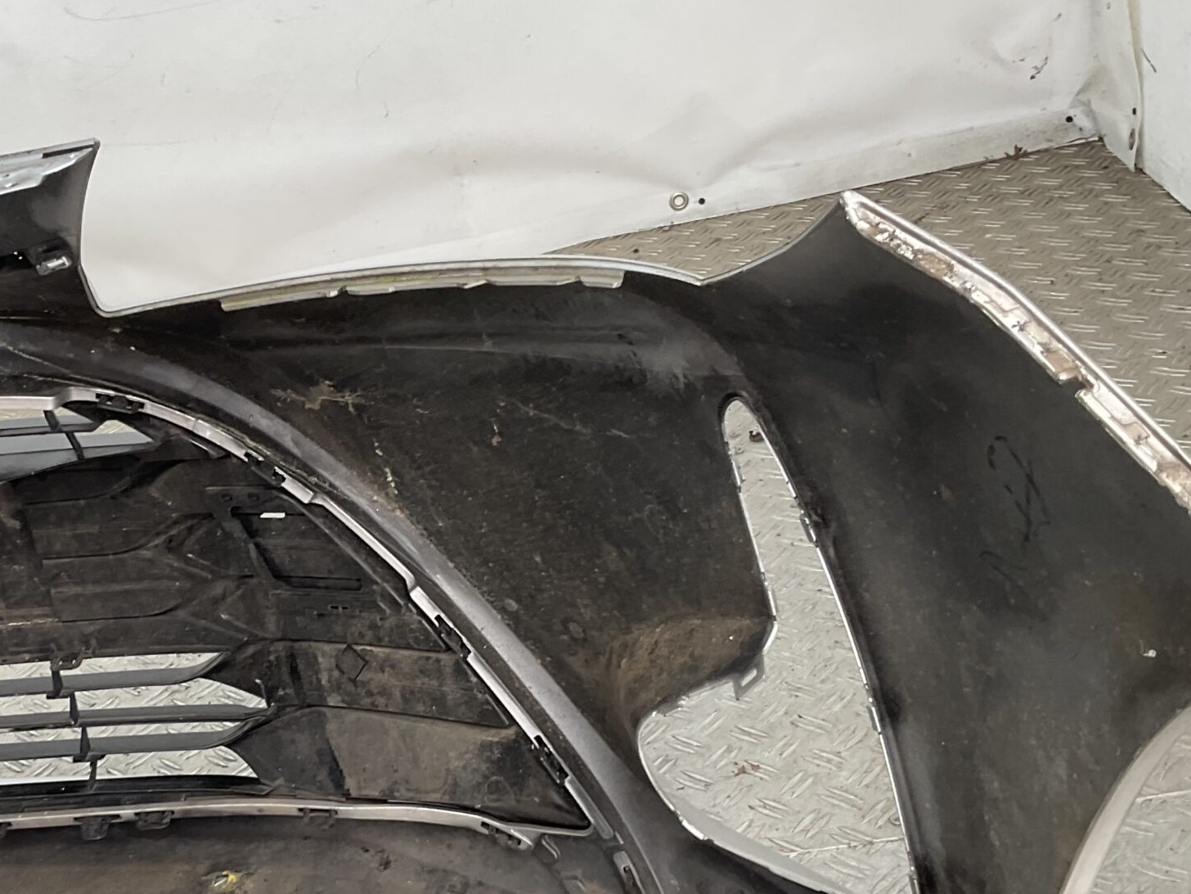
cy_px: 590
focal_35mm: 51
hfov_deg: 36.9
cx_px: 348
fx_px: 1755
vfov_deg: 28.4
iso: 25
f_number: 1.8
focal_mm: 3
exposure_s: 1/120
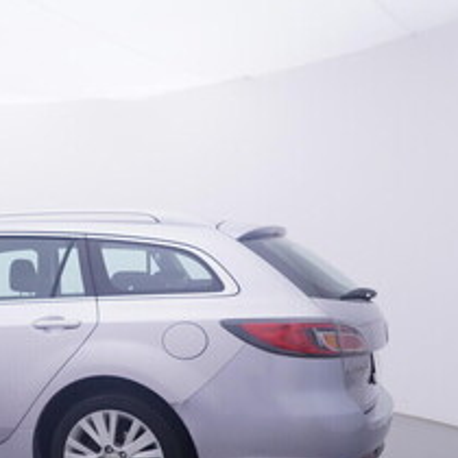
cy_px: 309
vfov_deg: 33.6
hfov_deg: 30.6
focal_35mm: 50
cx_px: -38
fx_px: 750
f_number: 5
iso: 200
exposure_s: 1/80
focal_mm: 15
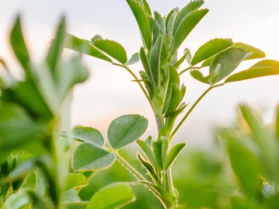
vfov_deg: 8.7
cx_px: 165
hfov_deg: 11.6
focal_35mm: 170
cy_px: 86
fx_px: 1370
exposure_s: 1/125
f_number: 5.6
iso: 400
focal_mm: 55
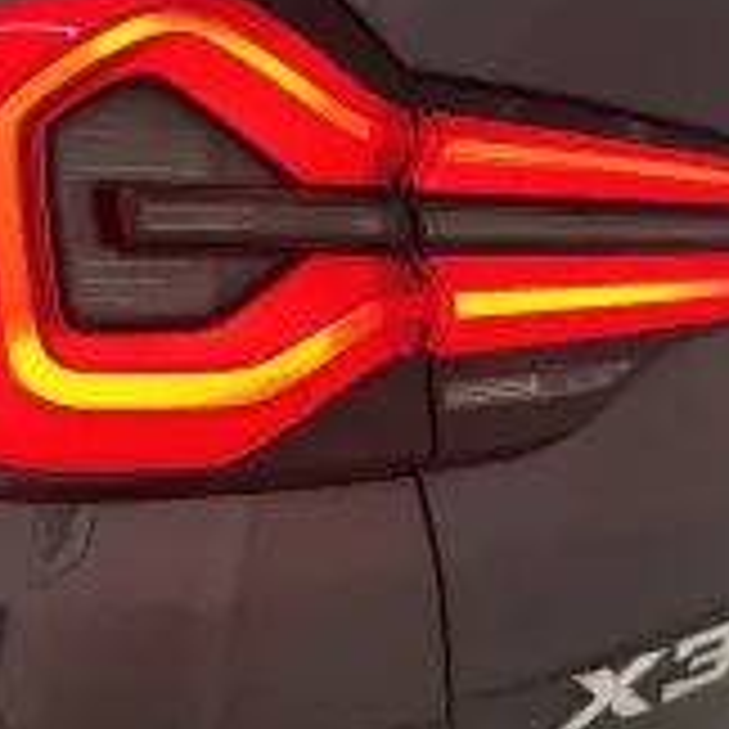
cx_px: 297
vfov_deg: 35.4
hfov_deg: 35.9
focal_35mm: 47
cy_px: 194
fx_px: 1120
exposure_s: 1/50
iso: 125
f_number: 1.78
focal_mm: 6.76
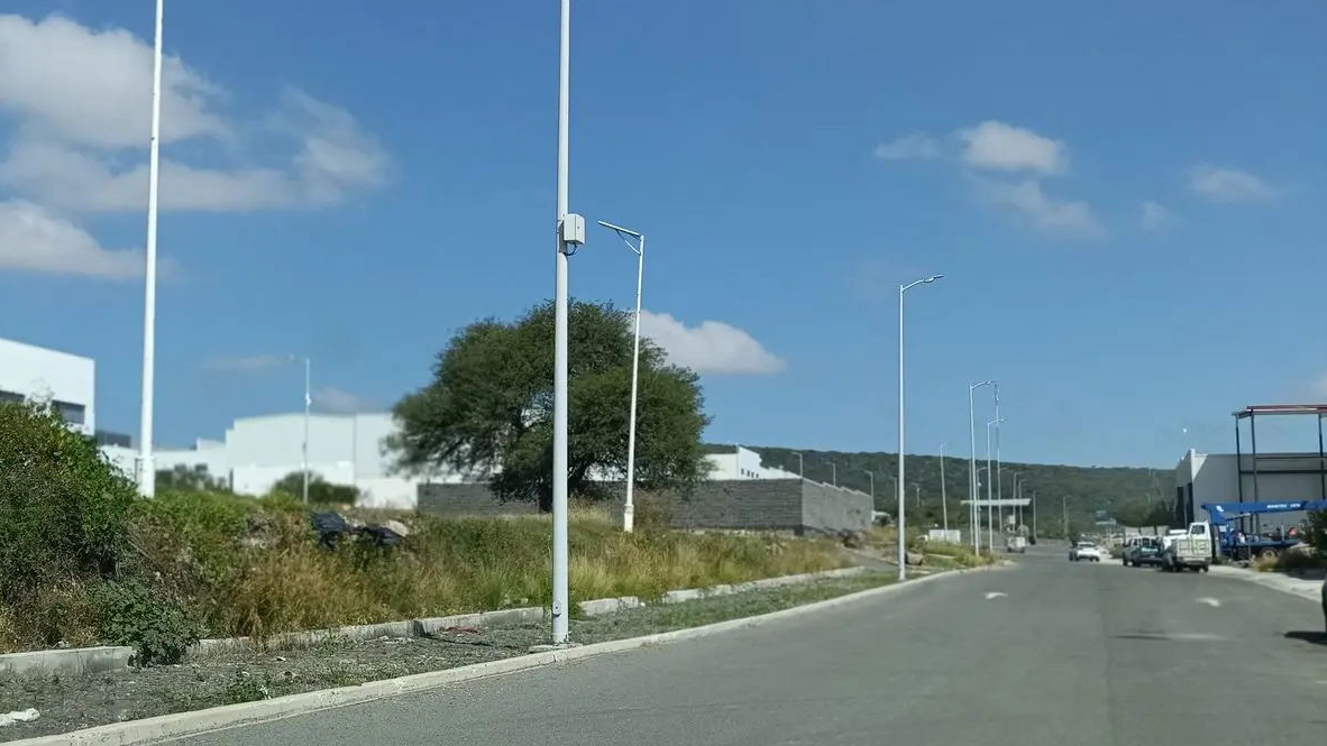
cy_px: 381
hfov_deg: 39.9
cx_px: 660
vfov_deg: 23.1
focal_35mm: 52
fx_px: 1830
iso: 64
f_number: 4.5
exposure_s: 1/1111
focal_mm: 7.08
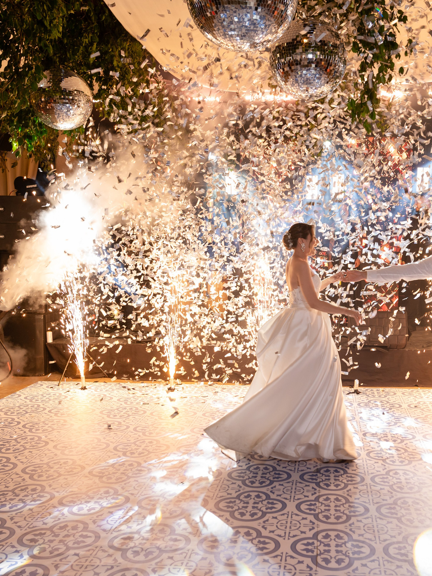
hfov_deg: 39.2
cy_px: 291
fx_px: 599
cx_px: 284
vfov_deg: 51.4
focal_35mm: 36
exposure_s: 1/125
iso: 640
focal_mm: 24
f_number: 4.5
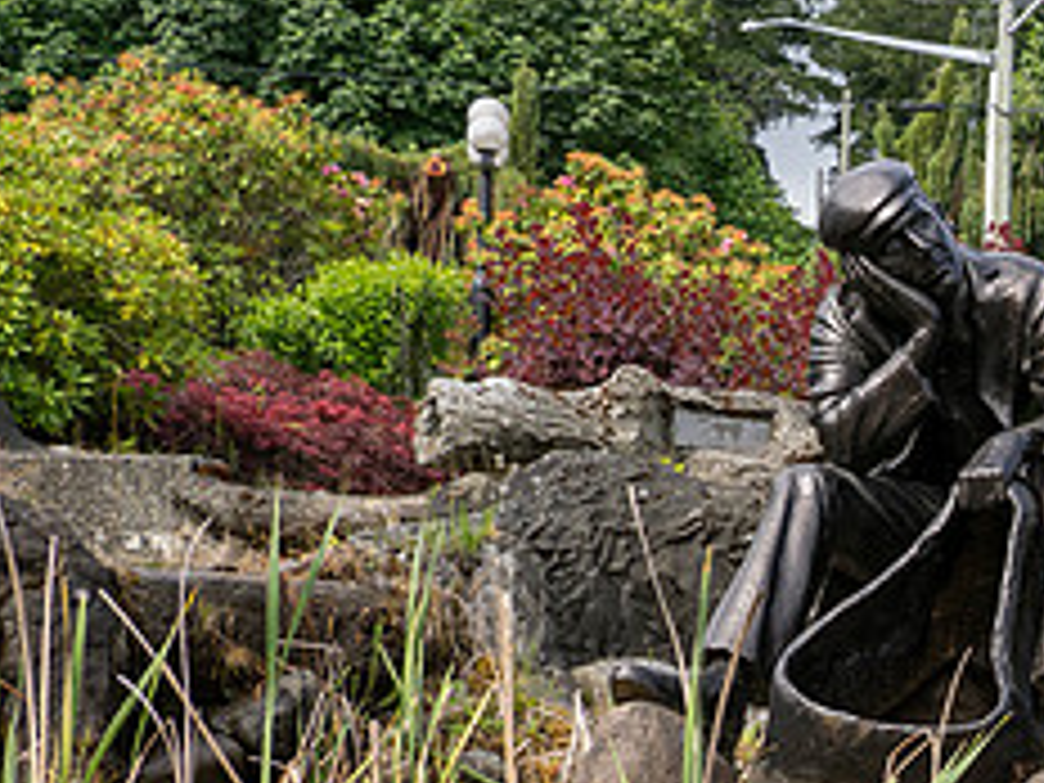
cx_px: 1300
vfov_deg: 18.2
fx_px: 2413
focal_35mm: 80
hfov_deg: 22.3
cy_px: 650
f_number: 8
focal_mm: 16
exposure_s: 1/400
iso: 400
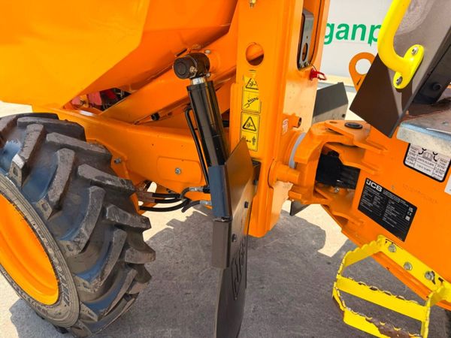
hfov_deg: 71.6
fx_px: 313
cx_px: 226
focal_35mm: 24
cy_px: 169
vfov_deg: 56.8
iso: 80
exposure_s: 1/888
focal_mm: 6.76
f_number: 1.78
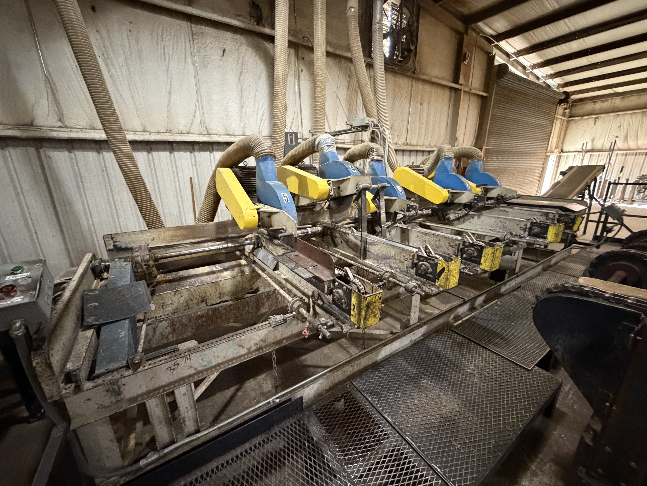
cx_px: 324
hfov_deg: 102.1
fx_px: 262
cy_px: 243
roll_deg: +0.8
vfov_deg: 85.7
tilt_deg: -17.0
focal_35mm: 14
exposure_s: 1/40
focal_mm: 2.22
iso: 1000
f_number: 2.2
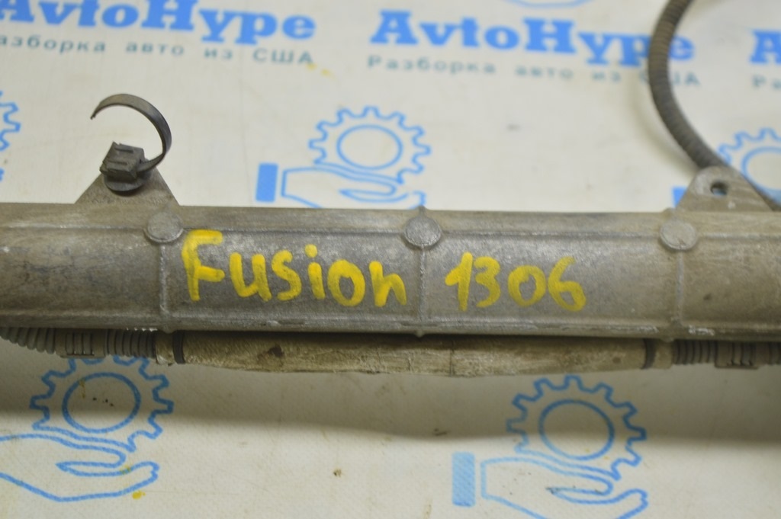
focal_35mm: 78
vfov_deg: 17.5
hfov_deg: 26.0
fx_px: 1691
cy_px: 260
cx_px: 390
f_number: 5.6
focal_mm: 52
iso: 400
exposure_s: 1/20
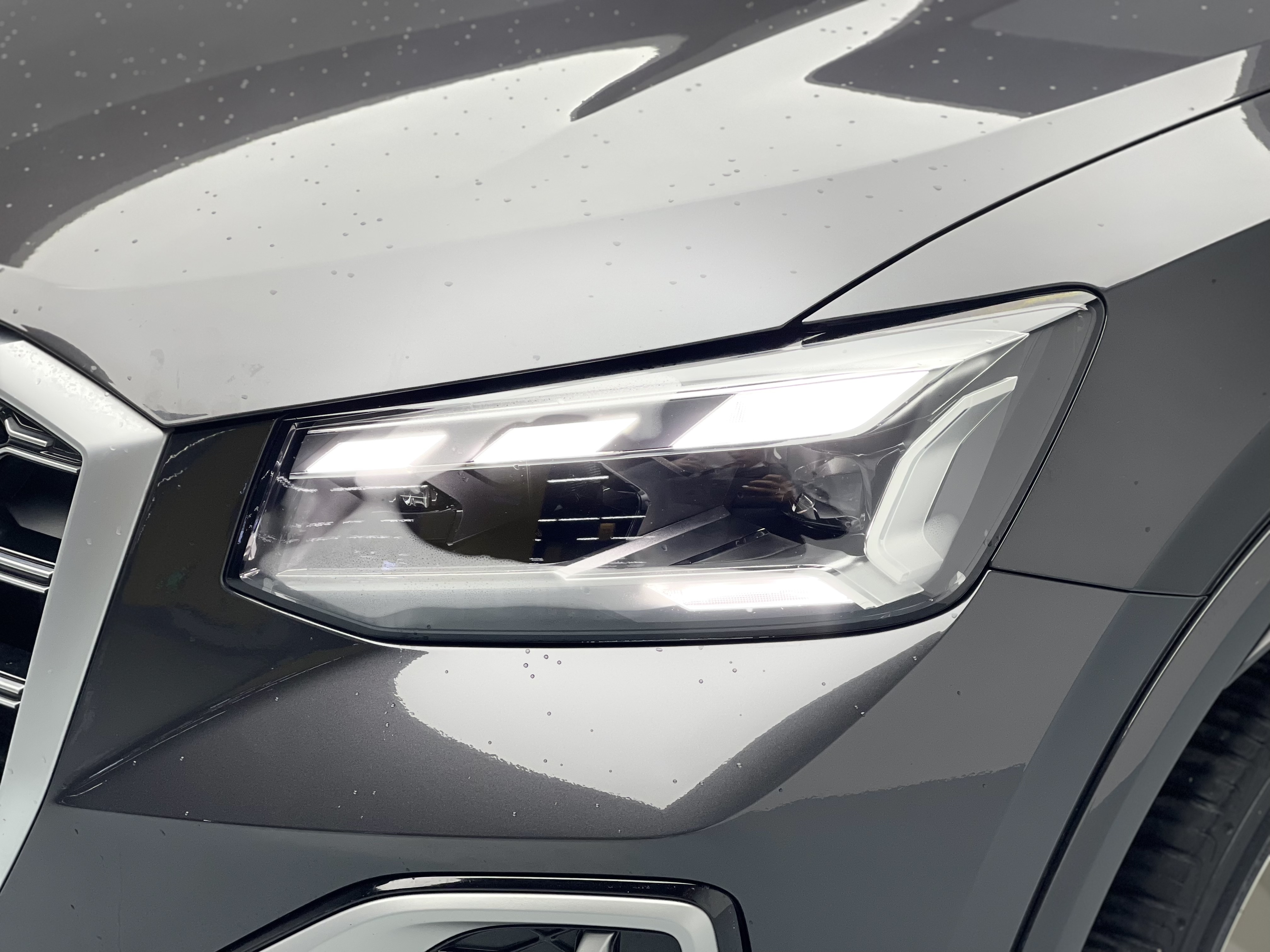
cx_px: 635
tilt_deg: -21.0
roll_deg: -4.0
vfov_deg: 22.9
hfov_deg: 30.3
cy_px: 476
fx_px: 2348
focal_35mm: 64
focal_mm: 7.5
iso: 80
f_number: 2.2
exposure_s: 1/100
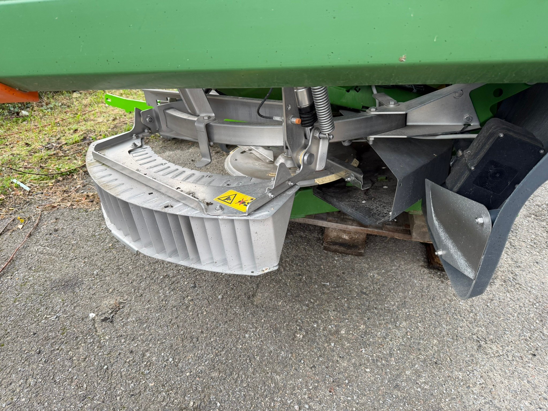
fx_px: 380
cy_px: 206
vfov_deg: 56.8
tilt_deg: -26.1
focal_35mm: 24
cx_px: 274
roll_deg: -8.8
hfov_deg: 71.6
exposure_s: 1/185
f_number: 1.78
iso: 100
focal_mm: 6.76
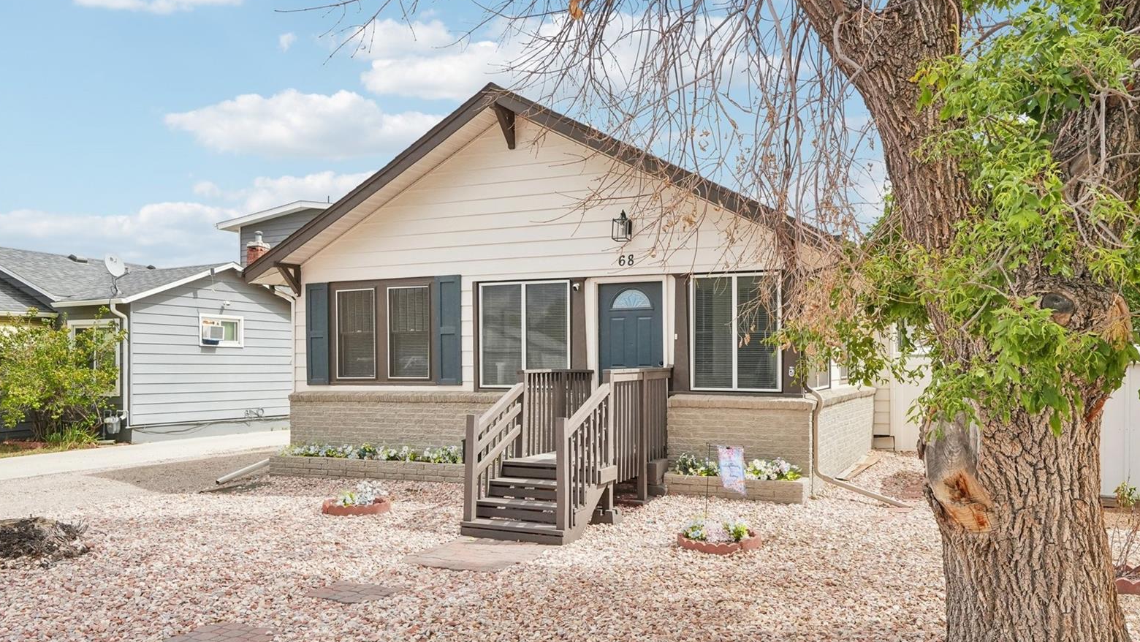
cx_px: 563
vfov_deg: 40.1
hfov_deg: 66.1
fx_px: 877
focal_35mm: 29
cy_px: 367
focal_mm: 18
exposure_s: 1/1250
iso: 800
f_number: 8
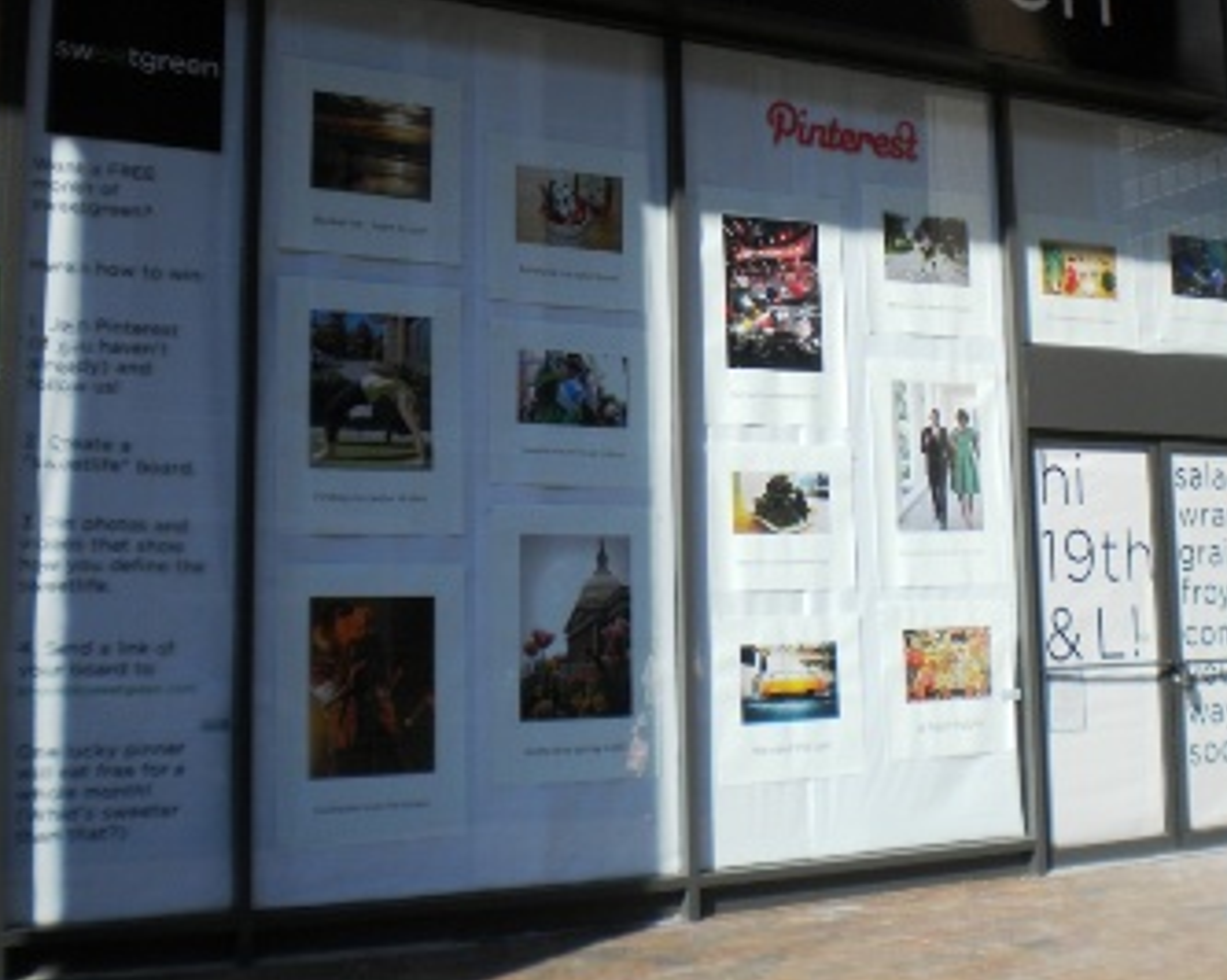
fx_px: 1669
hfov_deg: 40.1
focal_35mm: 46
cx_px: 752
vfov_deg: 32.6
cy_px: 365
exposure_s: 1/454
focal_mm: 6.3
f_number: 4.6
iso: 80
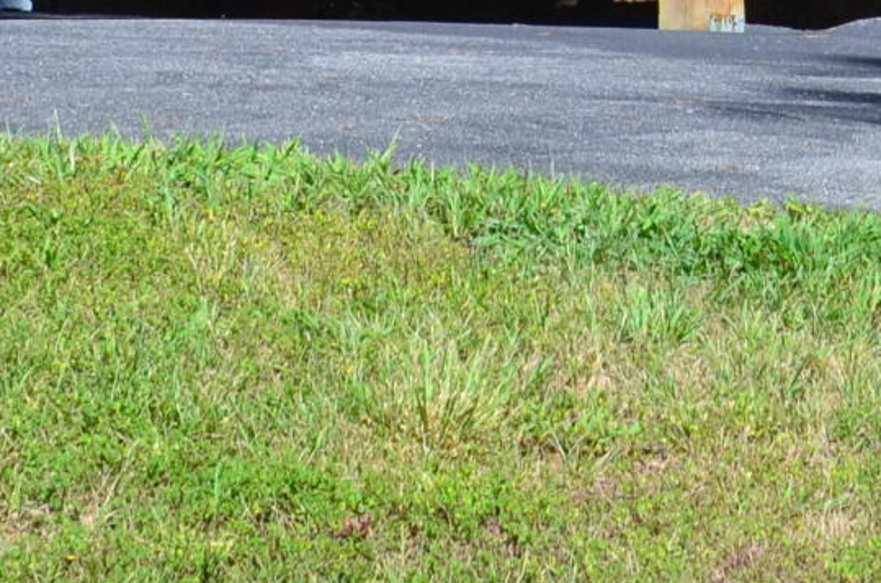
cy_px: -767
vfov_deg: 6.1
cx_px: 907
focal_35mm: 217
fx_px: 5299
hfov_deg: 9.4
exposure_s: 1/250
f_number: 8
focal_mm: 26
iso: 200
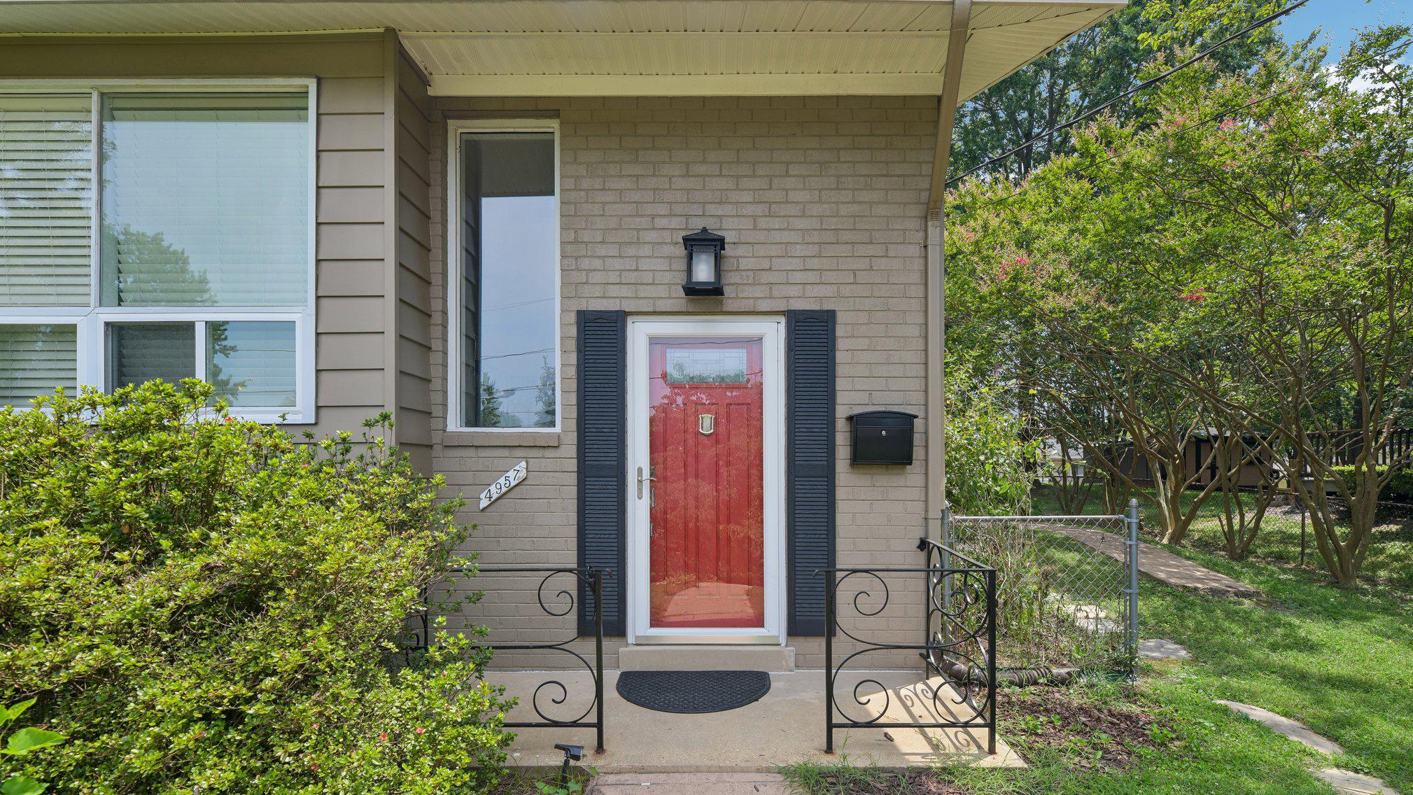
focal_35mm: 17
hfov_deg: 95.9
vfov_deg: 63.9
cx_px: 710
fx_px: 637
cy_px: 392
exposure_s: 1/80
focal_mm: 16
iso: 100
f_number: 8
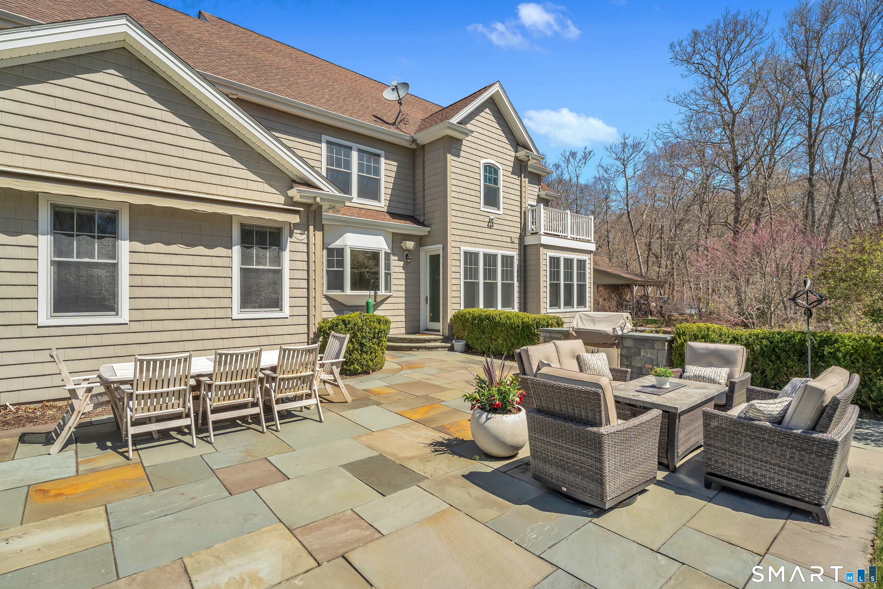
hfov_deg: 91.6
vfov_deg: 68.9
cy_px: 294
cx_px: 442
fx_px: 429
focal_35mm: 18
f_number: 7.1
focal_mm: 17.5
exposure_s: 1/1600
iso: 1600
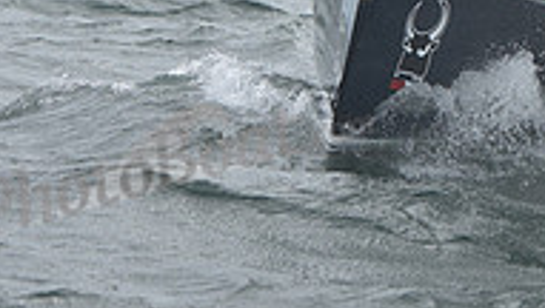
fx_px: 3907
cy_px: -24
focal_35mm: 270
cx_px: 525
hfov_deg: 7.9
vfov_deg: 4.5
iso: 200
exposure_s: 1/1250
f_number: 5.6
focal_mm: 85
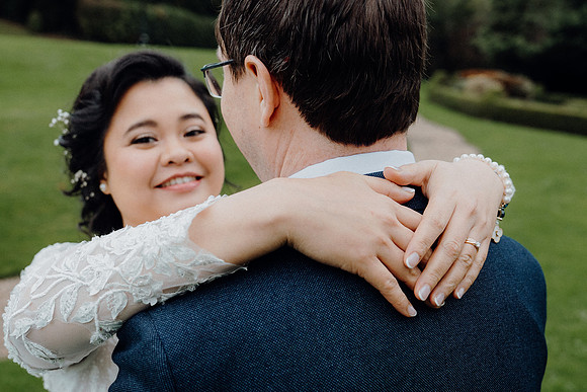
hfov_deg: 46.4
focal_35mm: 42
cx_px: 294
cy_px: 196
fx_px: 685
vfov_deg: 31.9
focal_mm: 28
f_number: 3.5
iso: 640
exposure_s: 1/160
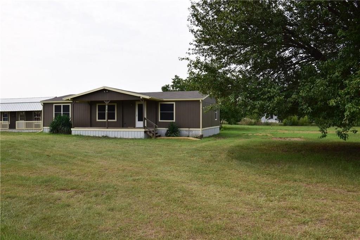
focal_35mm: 30
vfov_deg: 43.6
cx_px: 180
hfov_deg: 61.9
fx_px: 300
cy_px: 120
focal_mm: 20
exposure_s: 1/400
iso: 400
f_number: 11
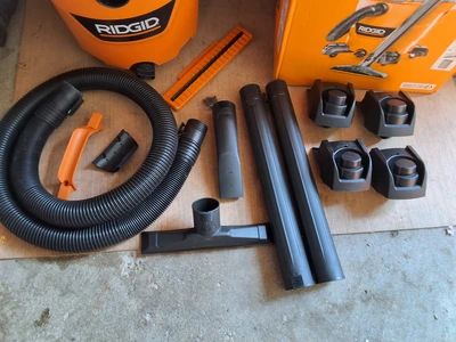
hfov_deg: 63.4
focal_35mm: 28
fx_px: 369
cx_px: 228
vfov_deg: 49.7
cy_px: 171
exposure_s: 1/40
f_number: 1.9
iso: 80
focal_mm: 2.91
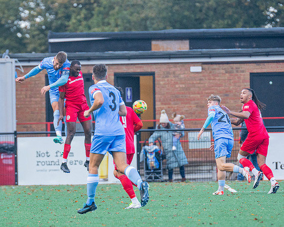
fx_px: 5215
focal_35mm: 621
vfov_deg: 2.5
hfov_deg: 3.1
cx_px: 110
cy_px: 92
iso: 2000
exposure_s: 1/1000
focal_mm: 300
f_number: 4
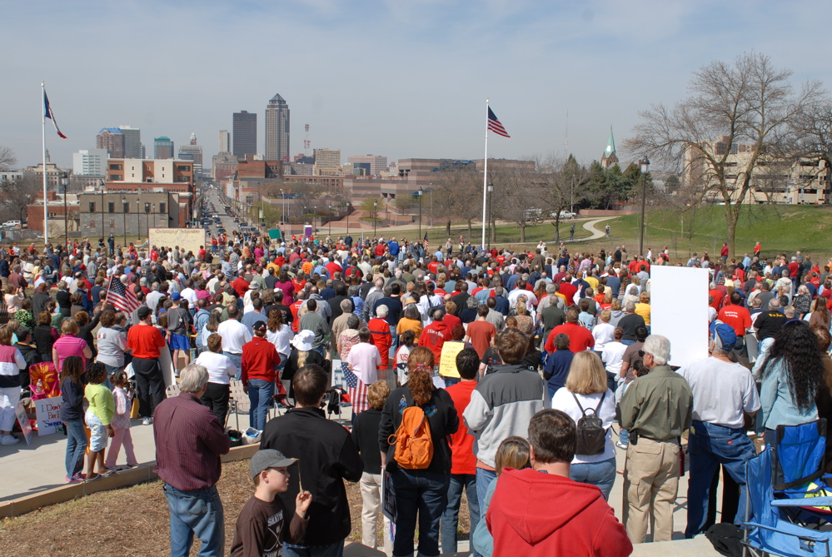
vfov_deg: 37.0
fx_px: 833
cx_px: 416
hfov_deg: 53.1
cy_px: 278
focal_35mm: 36
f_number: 8
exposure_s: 1/250
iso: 100
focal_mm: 24
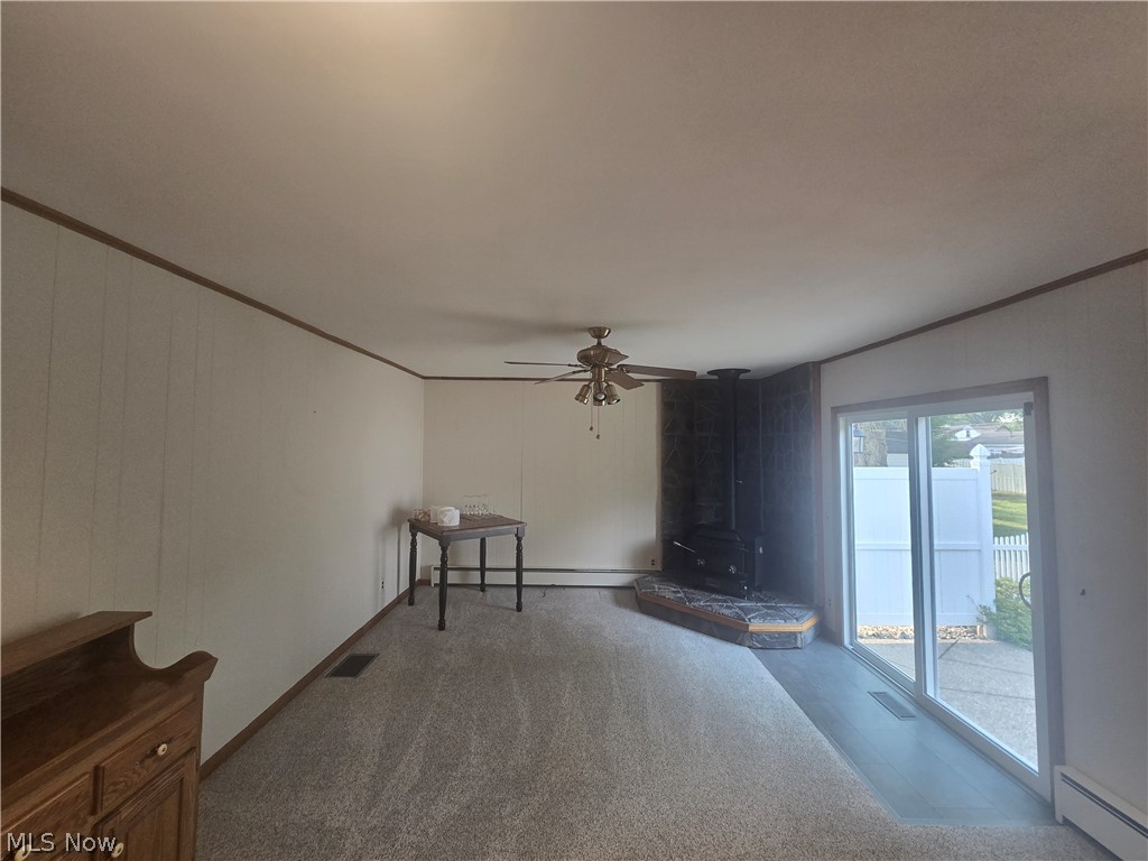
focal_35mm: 13
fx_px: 431
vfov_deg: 89.9
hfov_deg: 106.2
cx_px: 574
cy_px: 430
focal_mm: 2.2
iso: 125
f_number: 2.2
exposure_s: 1/60
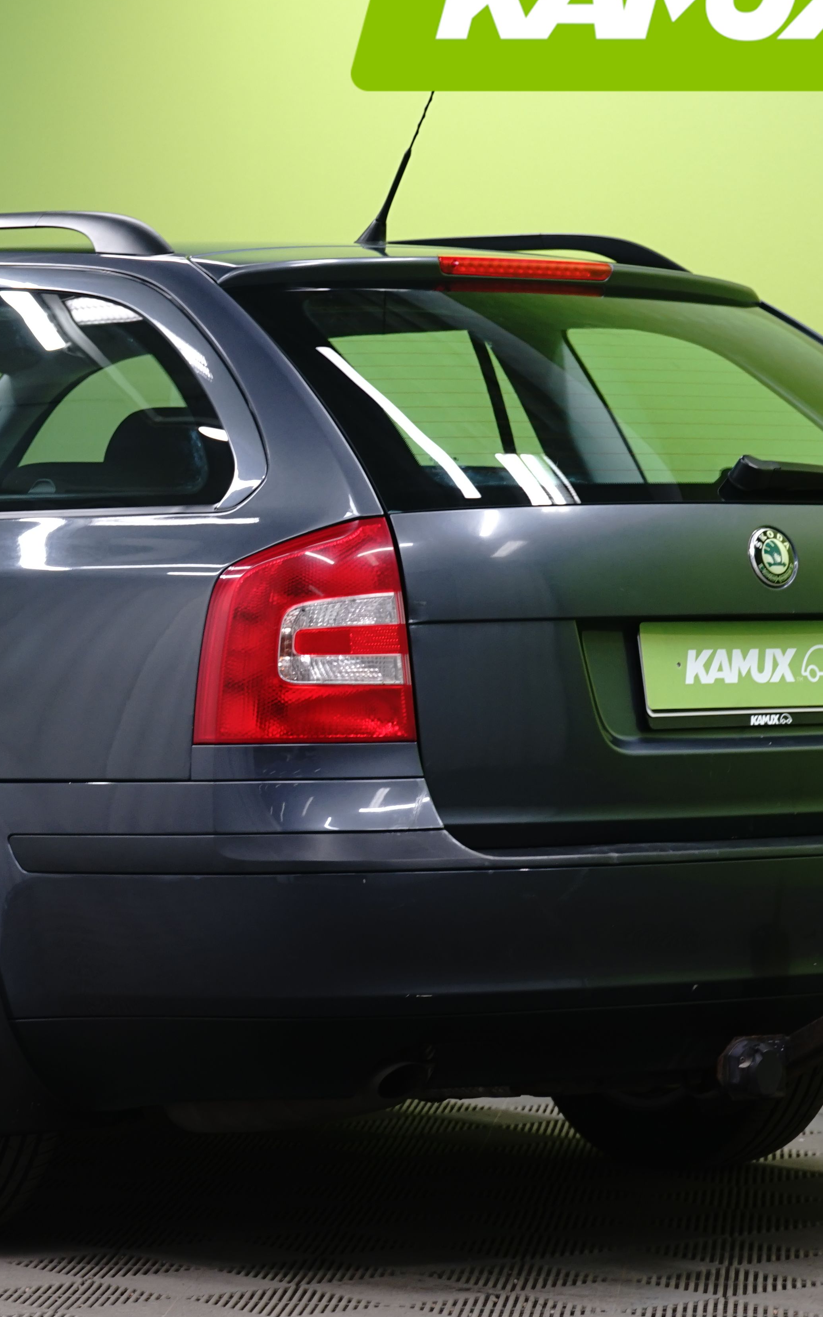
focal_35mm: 129
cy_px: 604
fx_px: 4629
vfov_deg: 16.2
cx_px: 54
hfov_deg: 10.1
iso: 400
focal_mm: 70
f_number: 7.1
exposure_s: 1/6
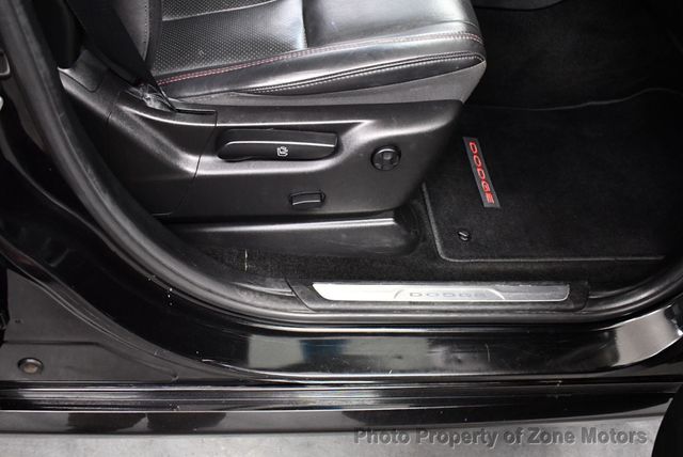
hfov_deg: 53.1
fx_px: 684
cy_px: 228
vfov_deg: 36.9
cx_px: 342
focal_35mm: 36
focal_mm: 18
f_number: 3.5
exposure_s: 1/60
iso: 3200
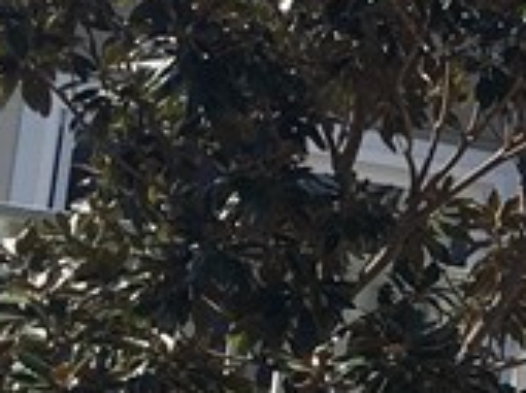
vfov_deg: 8.4
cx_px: 1343
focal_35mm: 175
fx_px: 2655
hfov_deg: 9.7
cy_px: 303
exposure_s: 1/1304
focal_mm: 4.15
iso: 25
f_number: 2.2
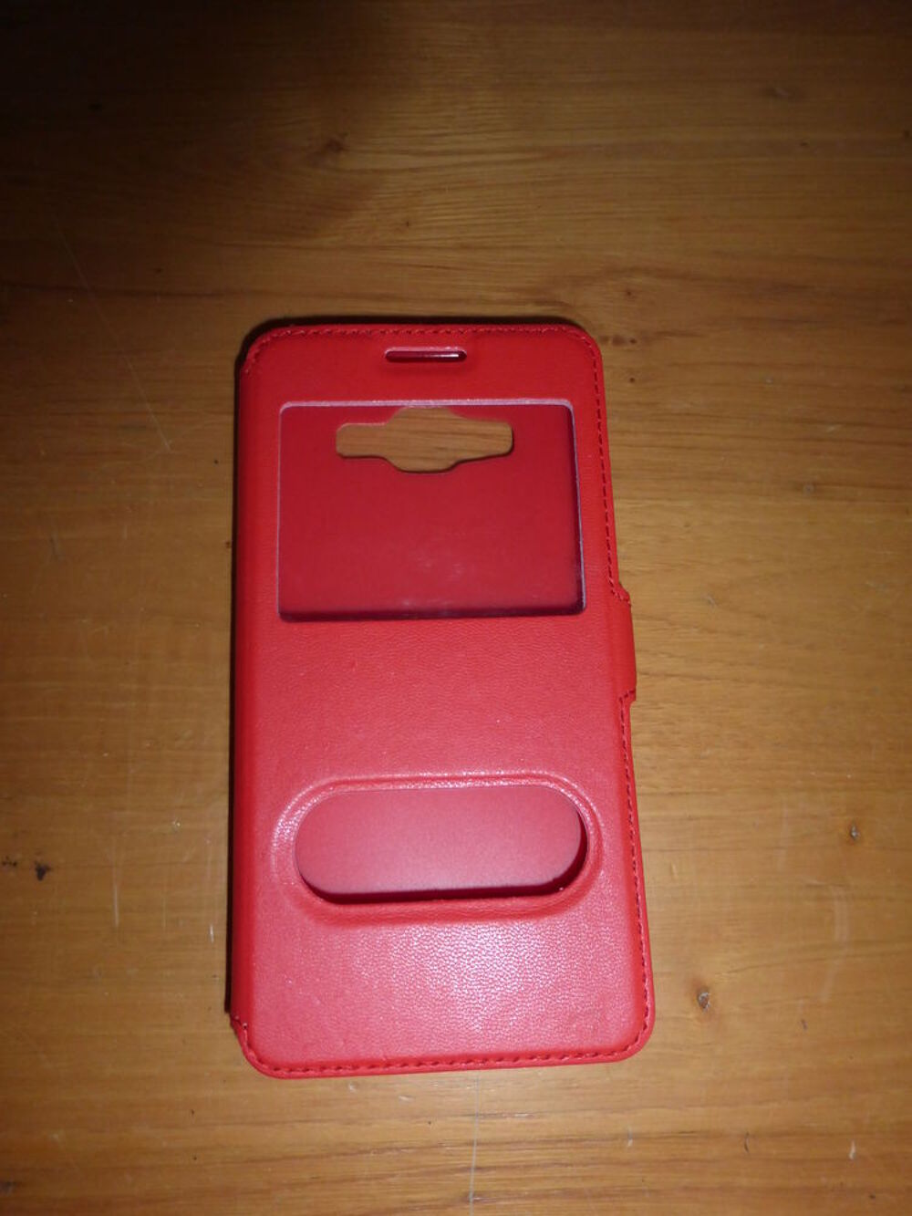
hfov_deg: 54.9
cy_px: 608
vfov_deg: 69.4
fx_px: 878
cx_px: 456
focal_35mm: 25
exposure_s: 1/60
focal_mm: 4.3
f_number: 3.3
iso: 250
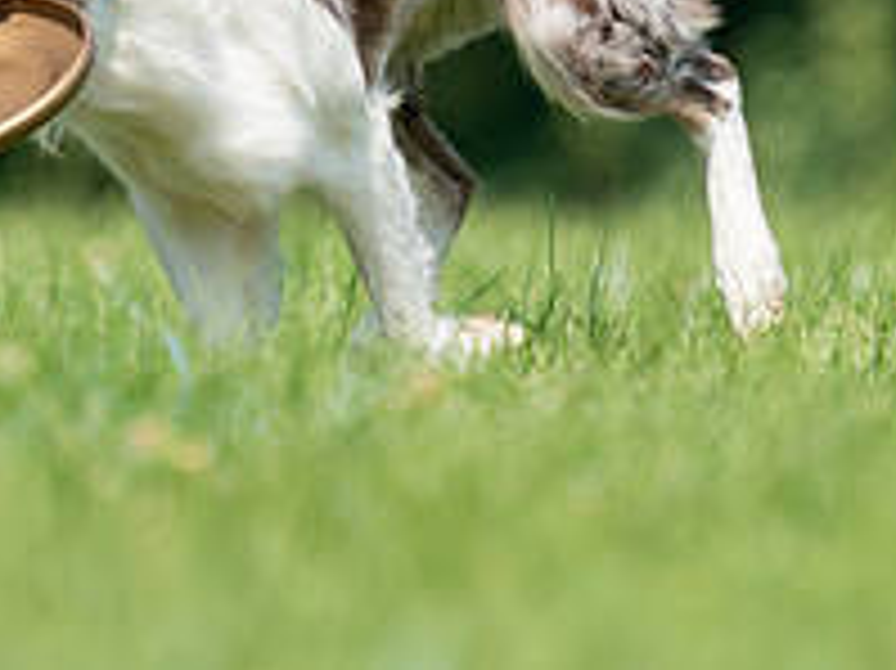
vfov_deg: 0.9
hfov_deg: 1.2
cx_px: 468
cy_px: -196
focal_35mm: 1682
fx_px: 43511
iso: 1250
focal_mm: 600
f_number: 6.3
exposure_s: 1/4000
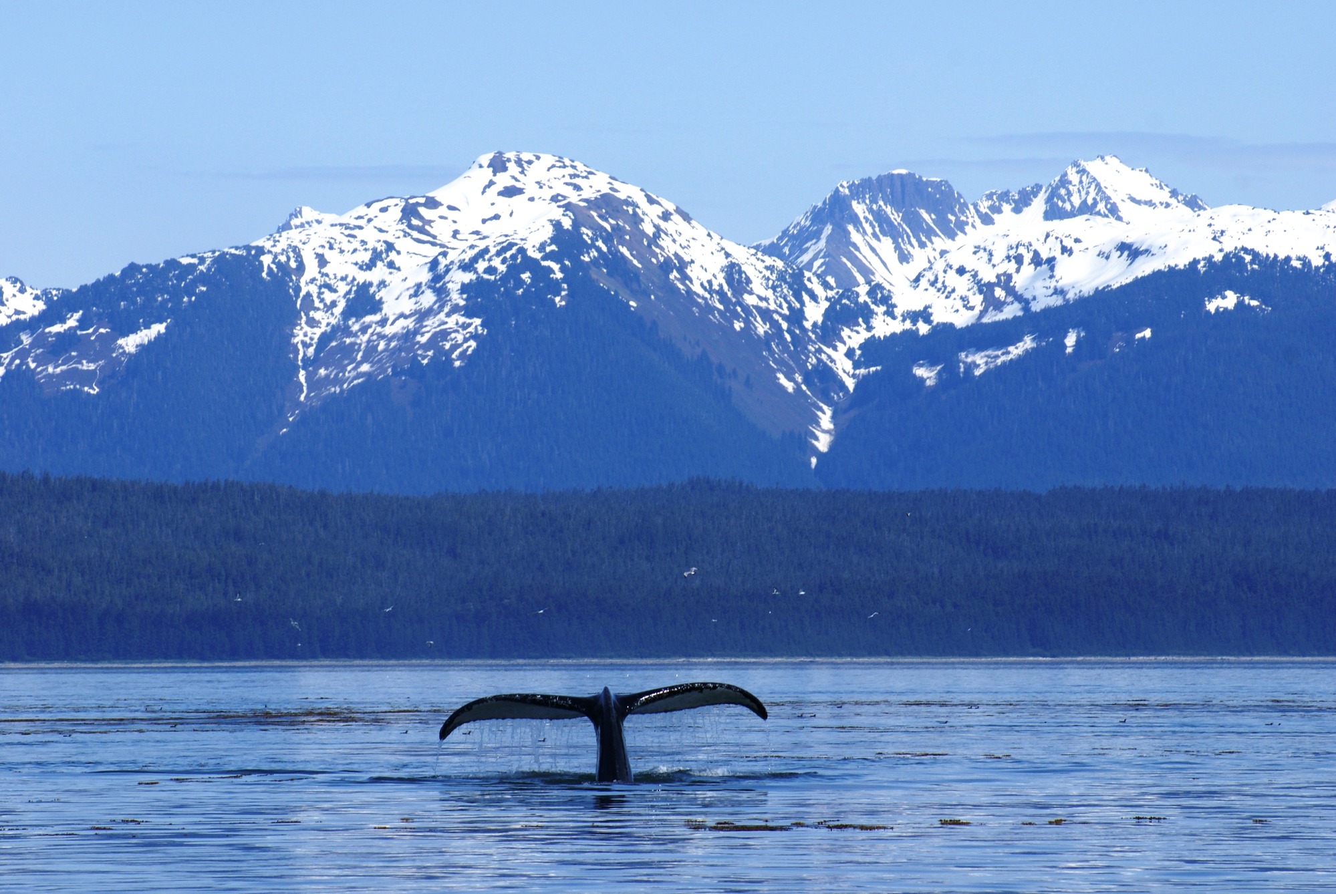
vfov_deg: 5.1
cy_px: 447
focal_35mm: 270
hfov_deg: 7.6
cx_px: 668
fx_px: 10032
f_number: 11
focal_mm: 180
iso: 100
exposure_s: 1/400
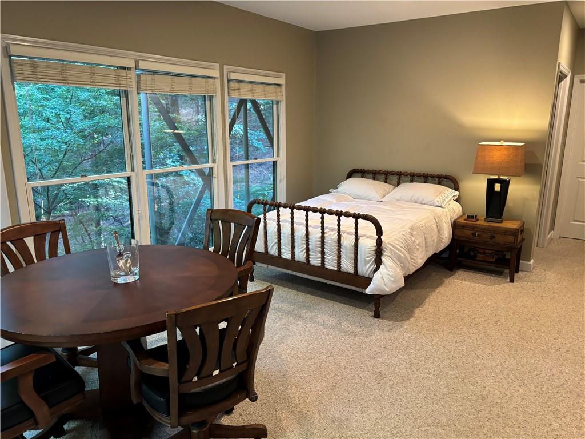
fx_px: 439
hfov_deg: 67.3
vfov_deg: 53.1
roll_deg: -0.6
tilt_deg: -12.5
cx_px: 292
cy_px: 220
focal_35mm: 26
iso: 320
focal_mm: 5.96
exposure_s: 1/60
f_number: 1.6
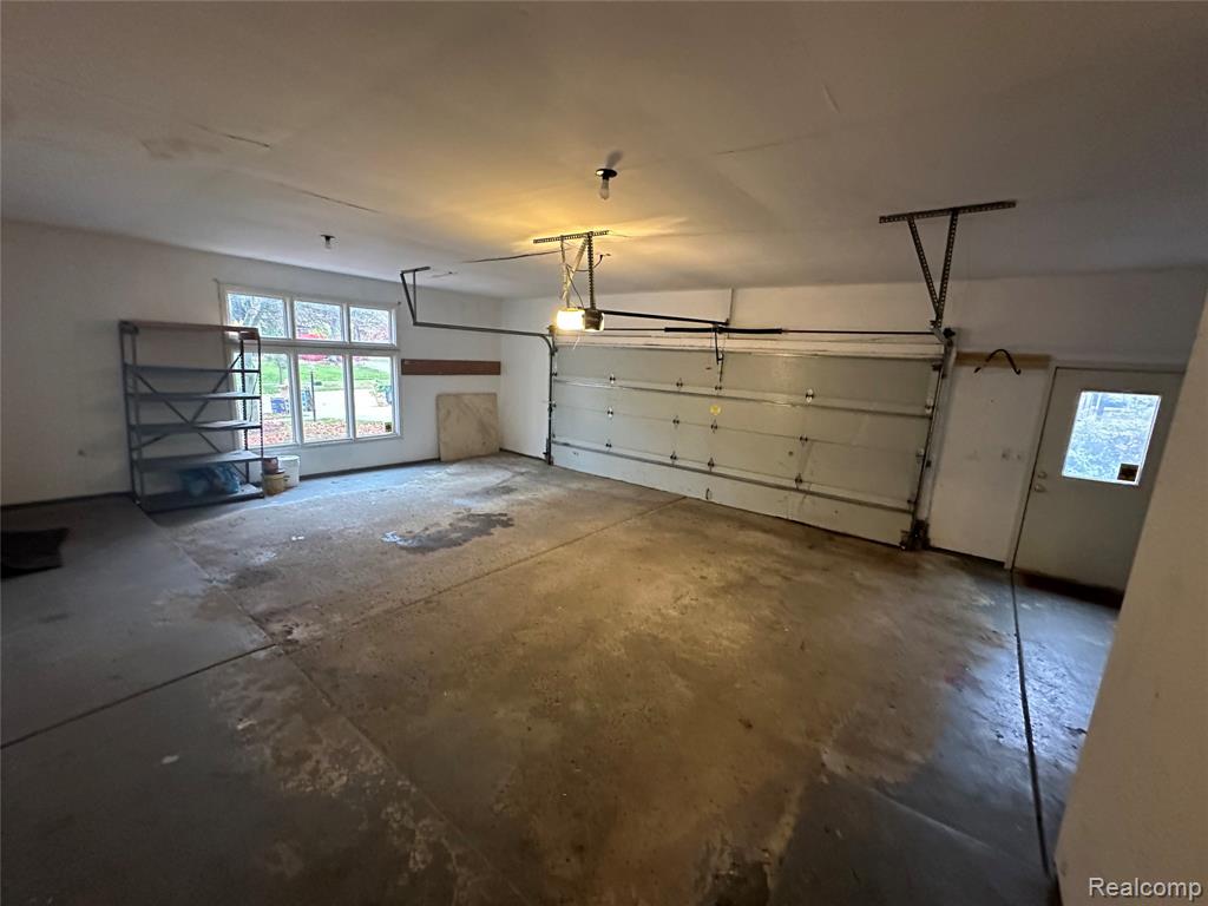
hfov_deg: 102.1
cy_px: 453
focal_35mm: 14
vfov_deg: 85.7
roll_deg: -2.5
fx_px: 489
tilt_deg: -10.3
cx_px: 604
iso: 800
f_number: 2.2
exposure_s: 1/60
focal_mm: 2.22
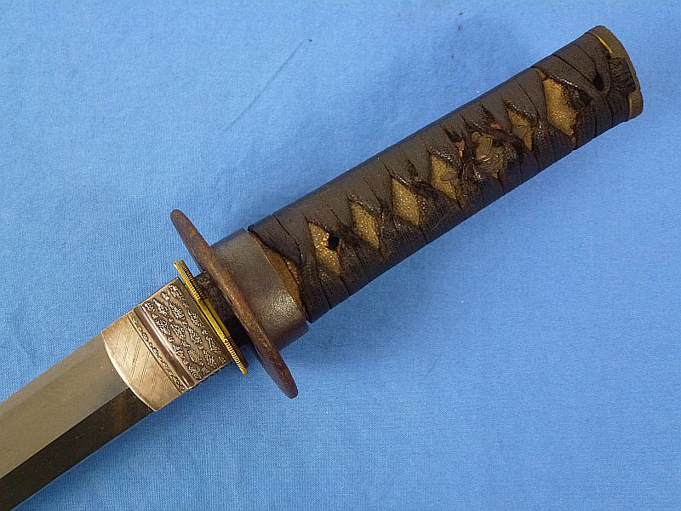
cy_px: 256
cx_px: 340
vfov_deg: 32.2
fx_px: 885
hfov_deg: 42.1
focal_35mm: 45
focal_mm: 8
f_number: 4
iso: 400
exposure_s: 1/60
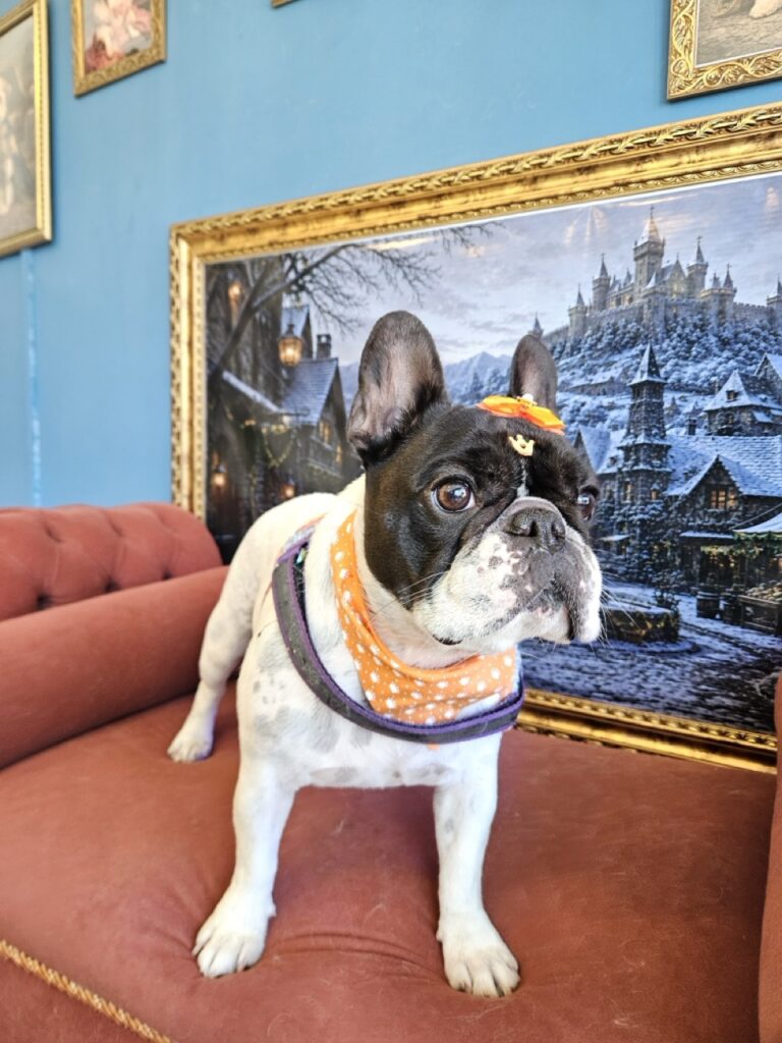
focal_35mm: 23
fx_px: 693
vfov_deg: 73.9
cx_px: 391
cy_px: 522
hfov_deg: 58.9
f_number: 1.8
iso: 500
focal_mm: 5.4
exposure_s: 1/170
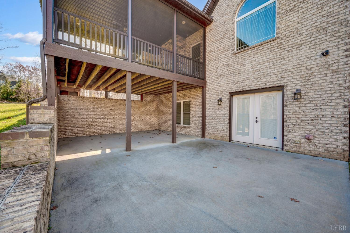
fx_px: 136
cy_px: 116
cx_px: 175
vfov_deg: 81.1
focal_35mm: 14
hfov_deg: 104.3
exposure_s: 1/40
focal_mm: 14
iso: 200
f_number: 8
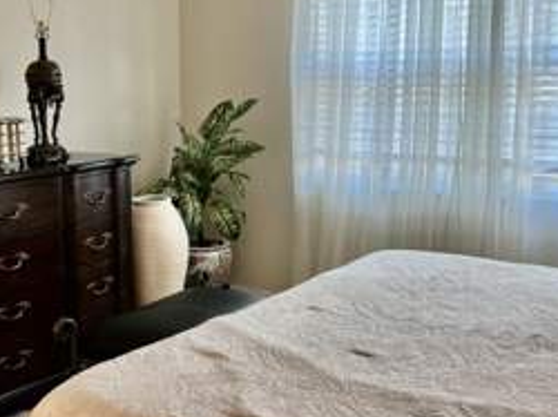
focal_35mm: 50
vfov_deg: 29.0
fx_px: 805
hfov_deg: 37.1
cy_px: 166
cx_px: 123
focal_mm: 5.7
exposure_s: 1/60
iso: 64
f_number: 1.5
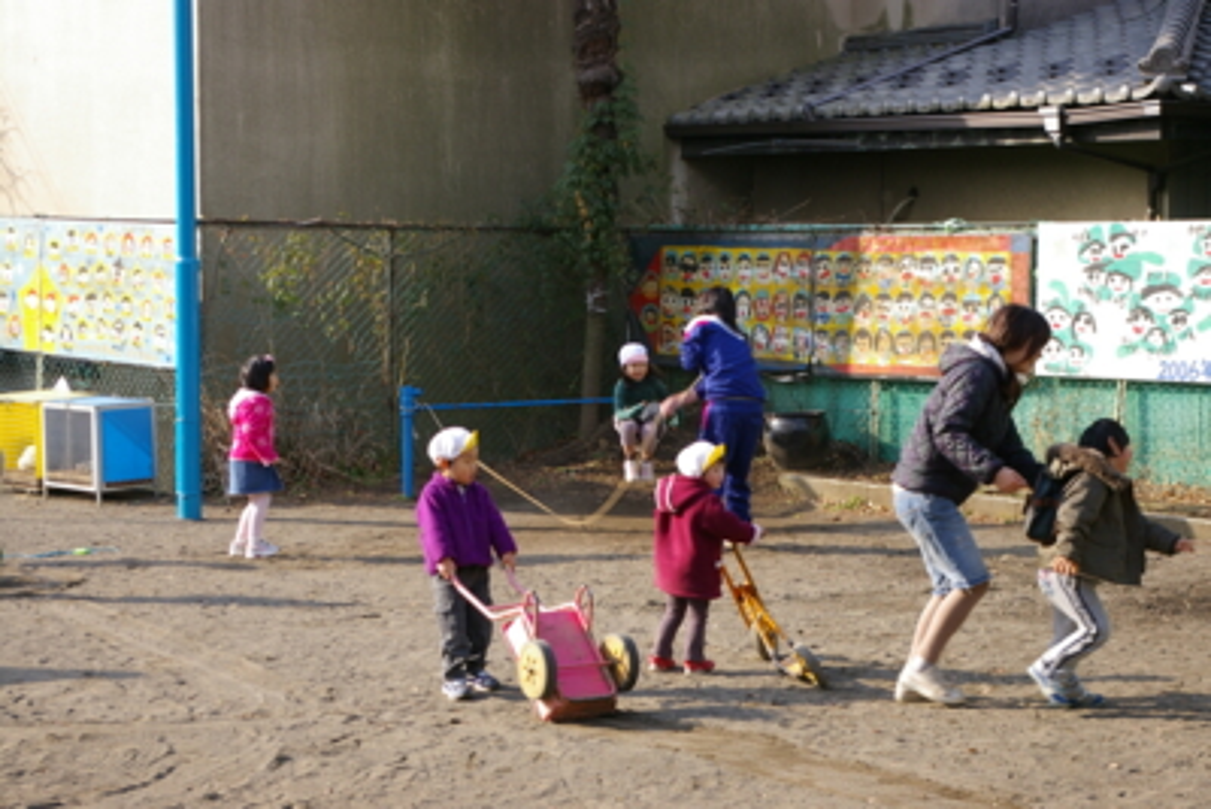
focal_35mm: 82
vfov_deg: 16.6
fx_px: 2776
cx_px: 606
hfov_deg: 24.6
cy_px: 404
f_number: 8
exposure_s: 1/125
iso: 200
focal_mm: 55
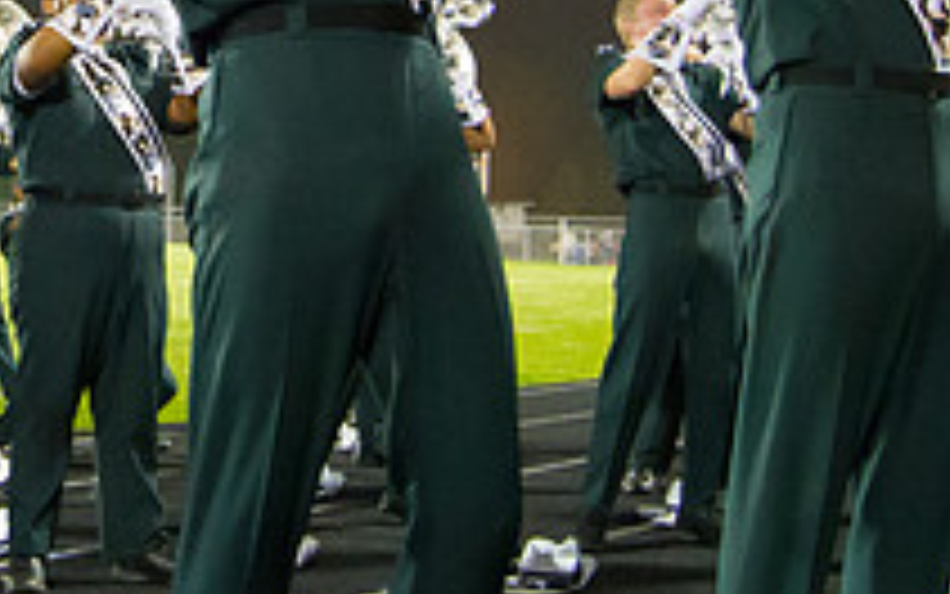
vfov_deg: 13.7
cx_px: 92
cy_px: -91
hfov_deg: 21.8
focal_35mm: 93
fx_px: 2408
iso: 7200
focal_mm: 24
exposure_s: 1/160
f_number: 3.5
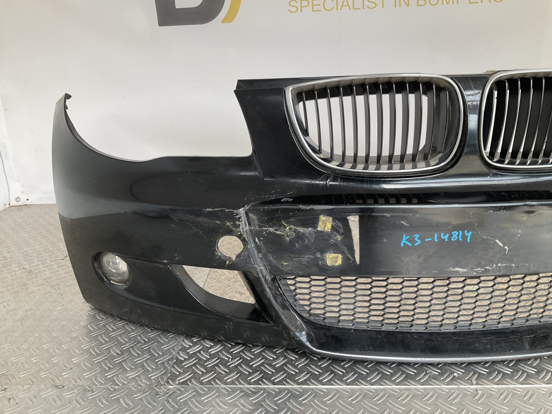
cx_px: 276
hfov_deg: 61.7
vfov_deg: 48.2
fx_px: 462
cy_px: 207
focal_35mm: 29
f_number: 1.8
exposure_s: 1/115
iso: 16
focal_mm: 3
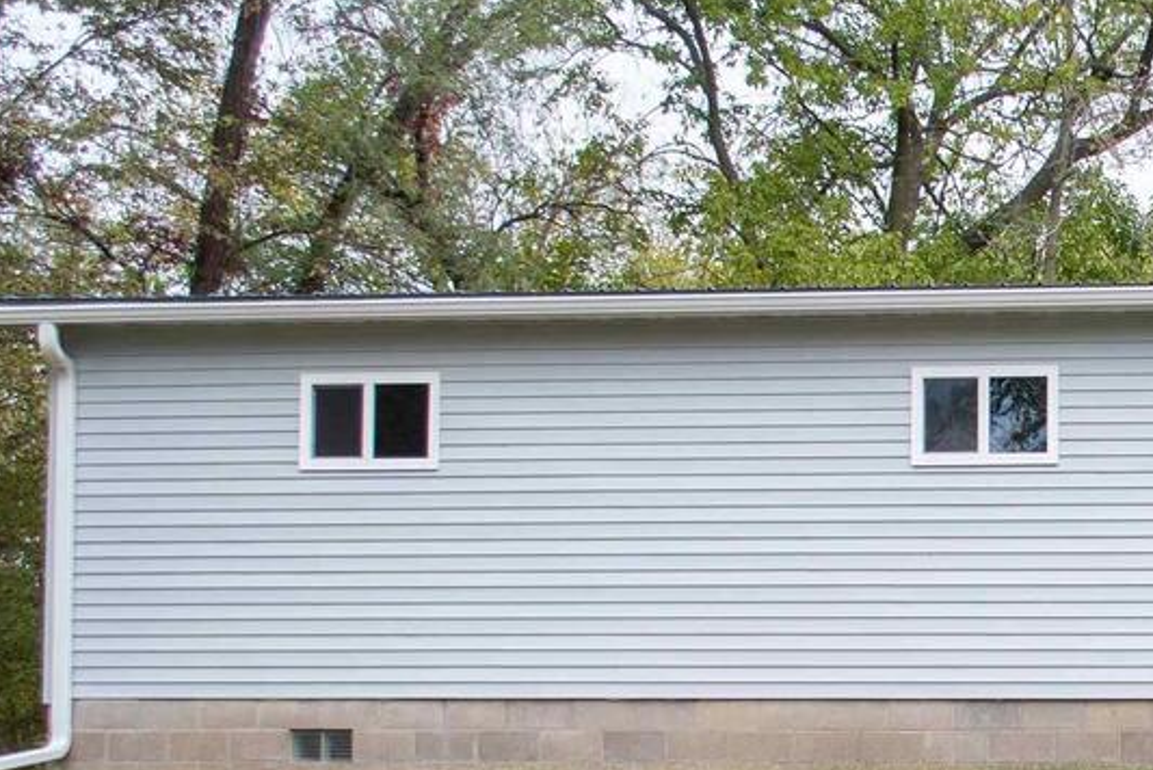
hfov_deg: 22.7
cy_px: 699
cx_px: 1389
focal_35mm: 82
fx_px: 2628
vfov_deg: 16.4
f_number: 4
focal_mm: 18
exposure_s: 1/160
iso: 160
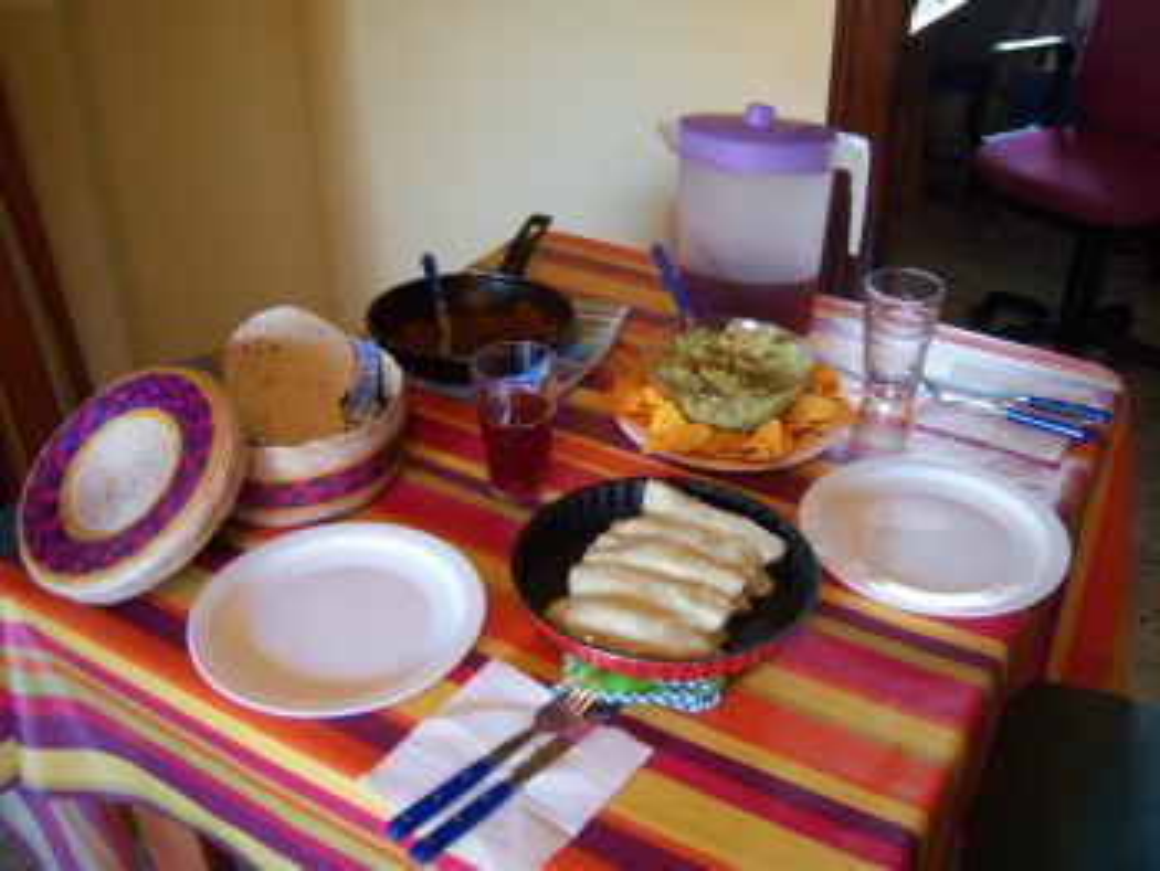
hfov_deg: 51.3
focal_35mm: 36
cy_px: 436
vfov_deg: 39.7
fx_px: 1207
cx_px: 580
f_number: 2.8
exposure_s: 1/10
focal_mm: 7.5
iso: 160
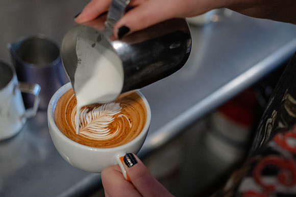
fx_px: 466
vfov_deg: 23.9
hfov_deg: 35.1
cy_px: 80
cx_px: 187
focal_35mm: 57
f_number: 2.5
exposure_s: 1/200
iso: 5000
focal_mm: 40
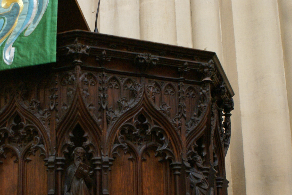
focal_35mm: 61
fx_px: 495
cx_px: 84
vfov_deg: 21.9
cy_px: 160
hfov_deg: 32.4
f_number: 4.5
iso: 400
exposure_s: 1/15
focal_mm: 24
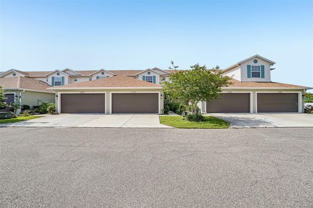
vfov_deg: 77.3
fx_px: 130
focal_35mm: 15
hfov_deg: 100.4
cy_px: 104
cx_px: 156
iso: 100
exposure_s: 1/350
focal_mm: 10
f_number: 8
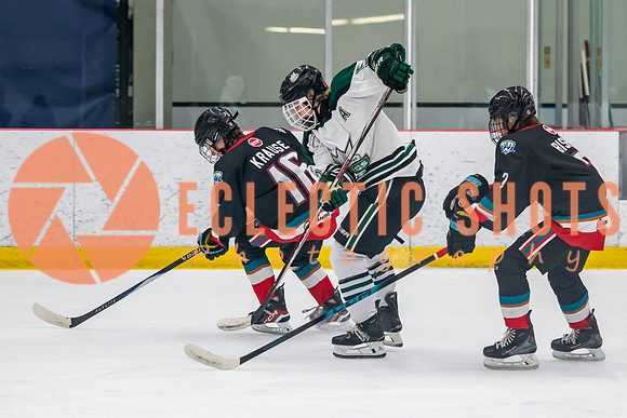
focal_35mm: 210
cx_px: 323
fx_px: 3662
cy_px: 218
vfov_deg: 6.5
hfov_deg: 9.8
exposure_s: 1/640
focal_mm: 112
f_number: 3.2
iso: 2000
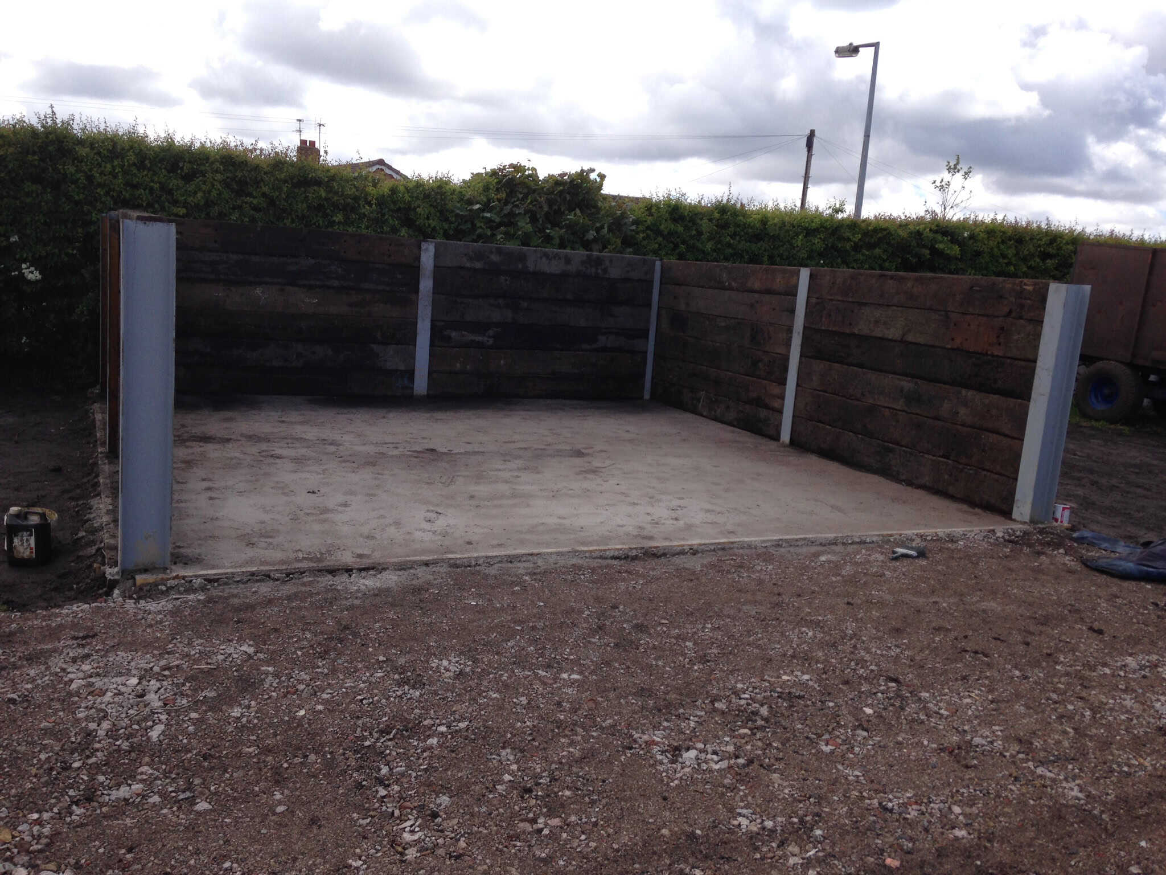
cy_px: 438
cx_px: 583
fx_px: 1112
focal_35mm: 33
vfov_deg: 42.9
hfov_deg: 55.4
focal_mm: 4.1
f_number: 2.4
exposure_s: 1/1085
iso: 50
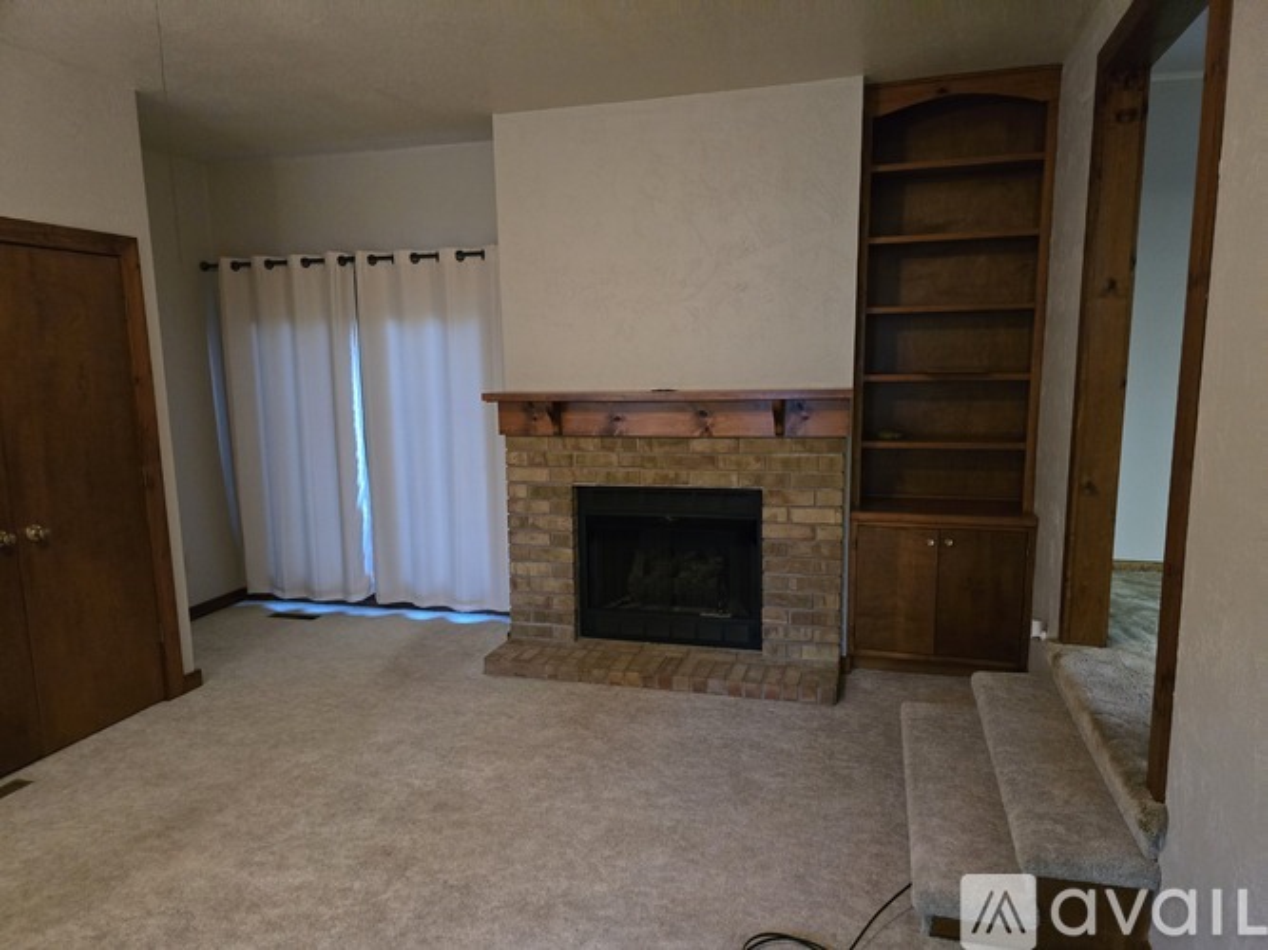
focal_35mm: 23
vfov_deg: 58.9
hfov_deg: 73.9
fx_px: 842
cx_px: 634
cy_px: 475
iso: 1600
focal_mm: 6.3
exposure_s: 1/60
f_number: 1.7
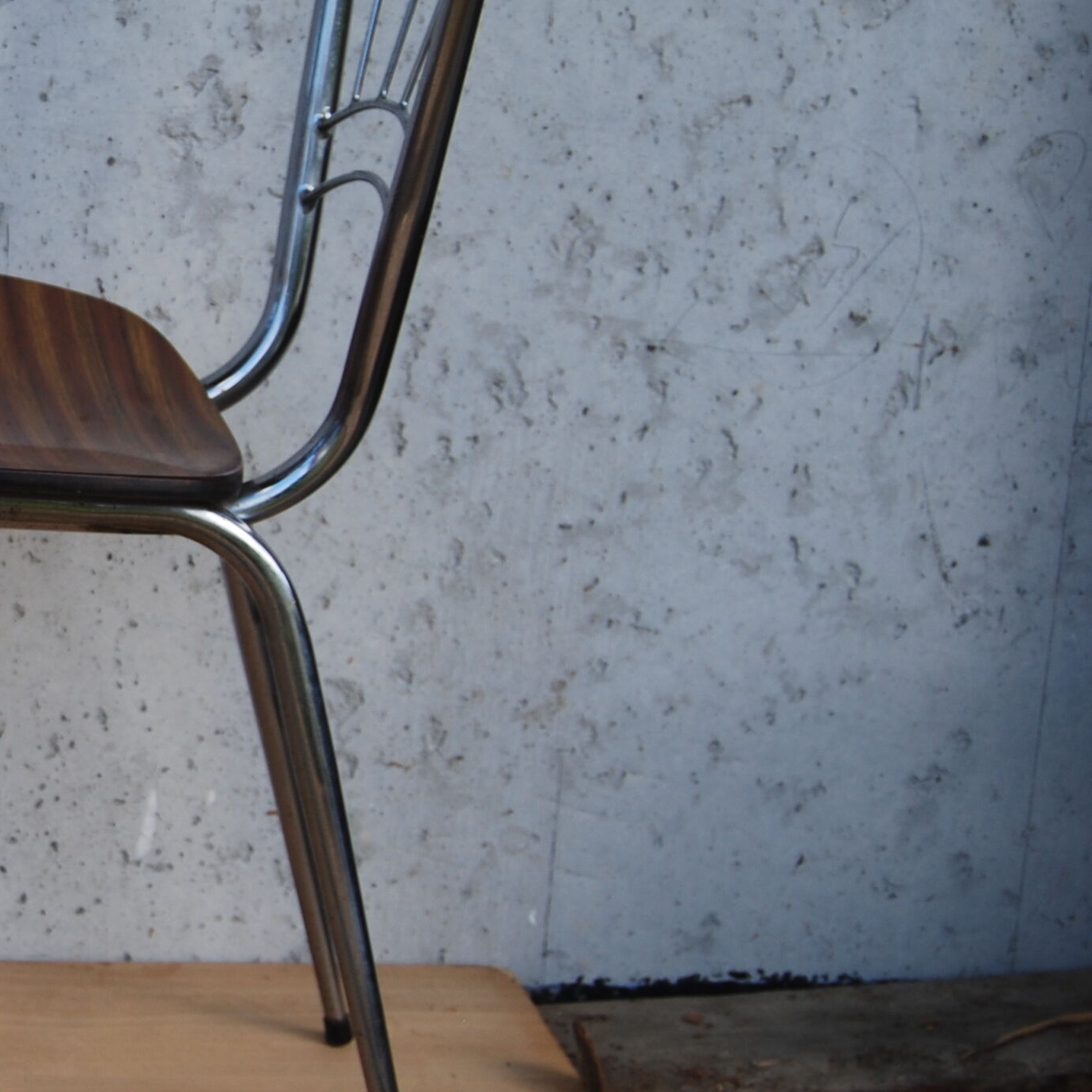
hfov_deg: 15.3
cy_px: 367
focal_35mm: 108
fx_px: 3855
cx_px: -359
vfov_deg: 16.1
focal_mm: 30
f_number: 5.6
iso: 100
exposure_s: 1/125
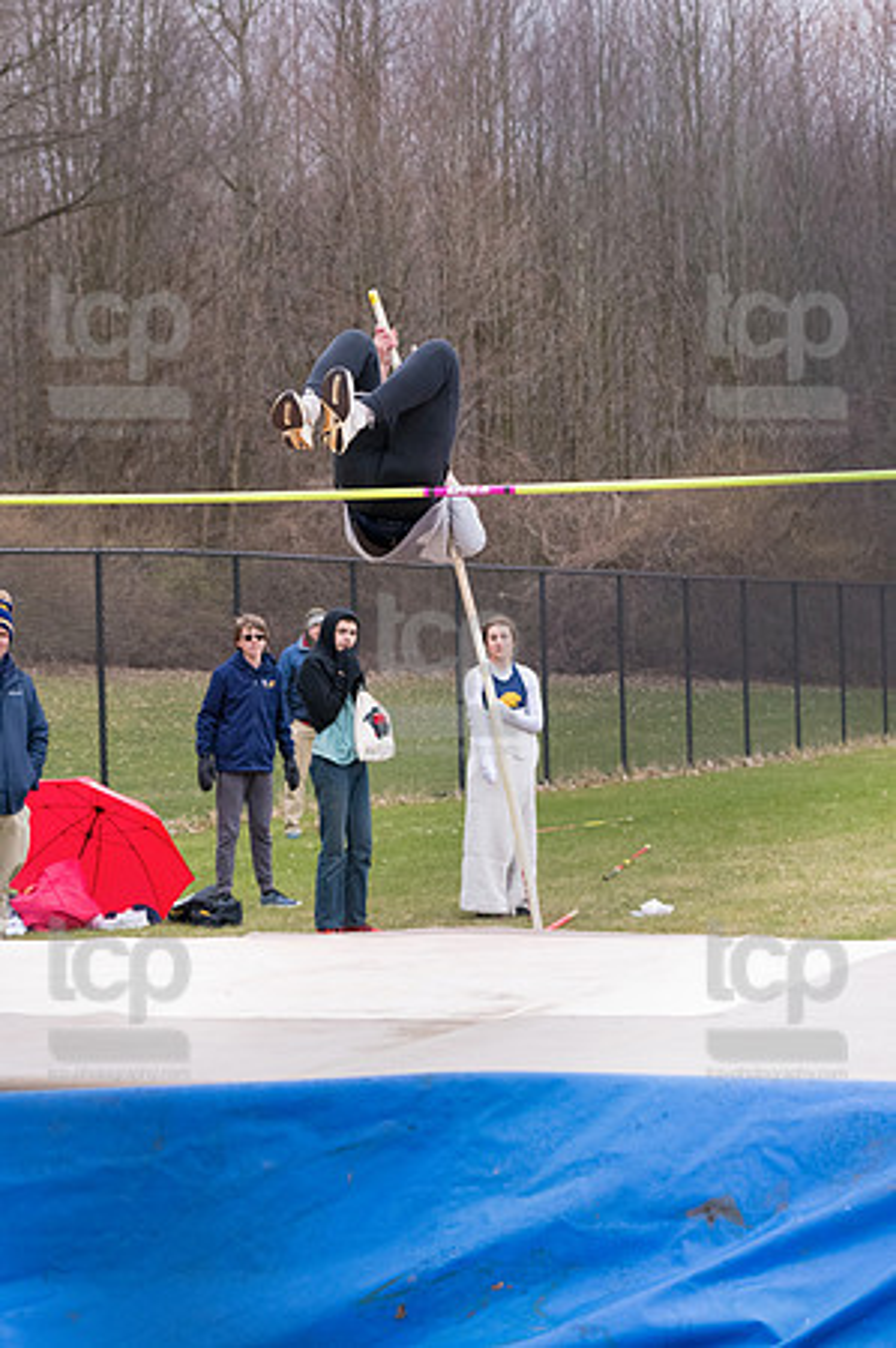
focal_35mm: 105
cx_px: 448
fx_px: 3929
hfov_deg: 13.0
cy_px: 674
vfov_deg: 19.5
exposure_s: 1/2000
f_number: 4.5
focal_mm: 70
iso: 2000
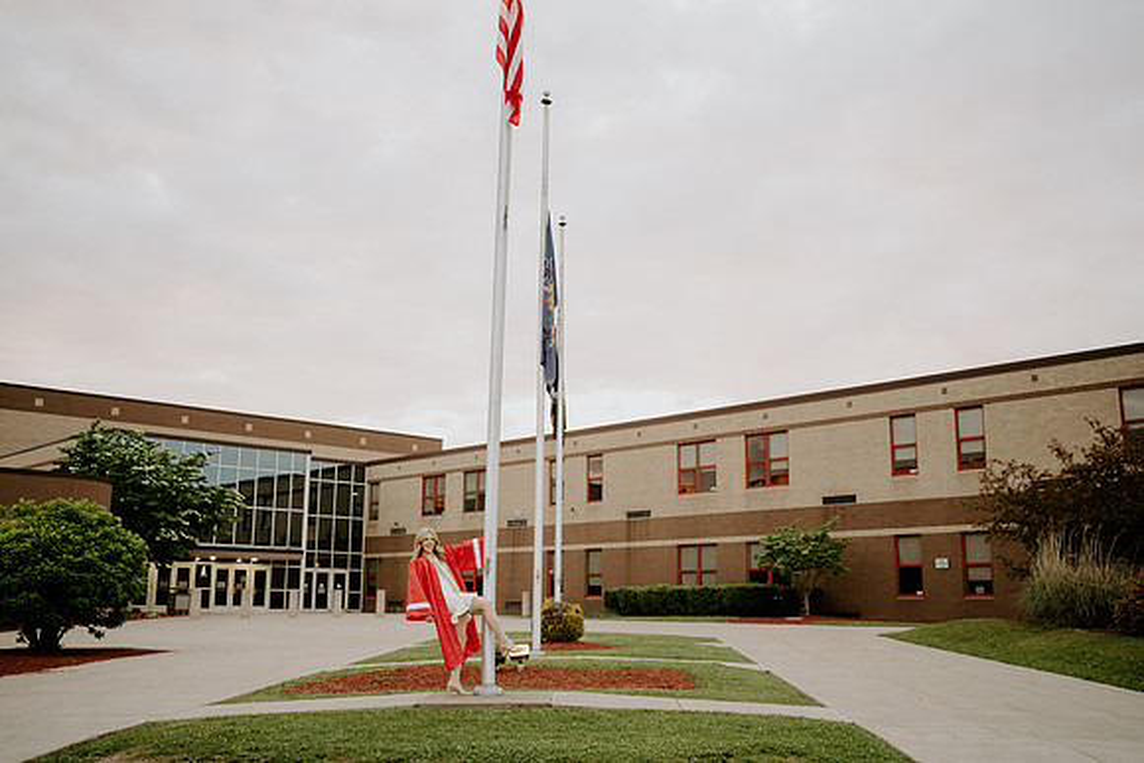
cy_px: 382
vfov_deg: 37.9
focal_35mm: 35
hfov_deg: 54.4
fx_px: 1112
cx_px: 572
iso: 320
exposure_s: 1/160
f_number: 2
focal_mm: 35
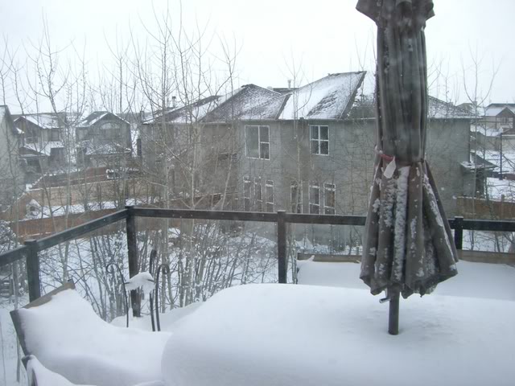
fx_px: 565
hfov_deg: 49.0
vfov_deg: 37.7
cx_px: 258
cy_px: 193
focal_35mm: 38
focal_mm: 6.2
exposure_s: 1/2000
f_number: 4.3
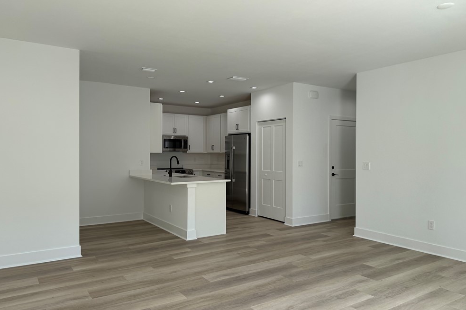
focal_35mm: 26
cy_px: 151
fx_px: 336
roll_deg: -1.0
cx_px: 226
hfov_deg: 69.4
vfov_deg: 49.5
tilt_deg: -0.6
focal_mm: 6.76
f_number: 1.78
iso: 100
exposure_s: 1/742
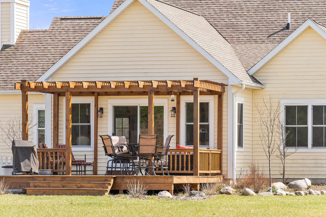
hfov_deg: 11.4
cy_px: 108
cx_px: 163
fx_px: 1630
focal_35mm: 180
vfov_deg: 7.6
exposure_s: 1/320
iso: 100
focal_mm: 180
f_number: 4.5
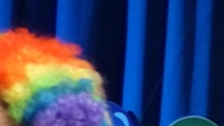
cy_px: 414
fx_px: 3679
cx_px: 750
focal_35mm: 620
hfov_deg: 3.4
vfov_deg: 1.9
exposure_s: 1/50
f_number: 2.8
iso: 400
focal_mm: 15
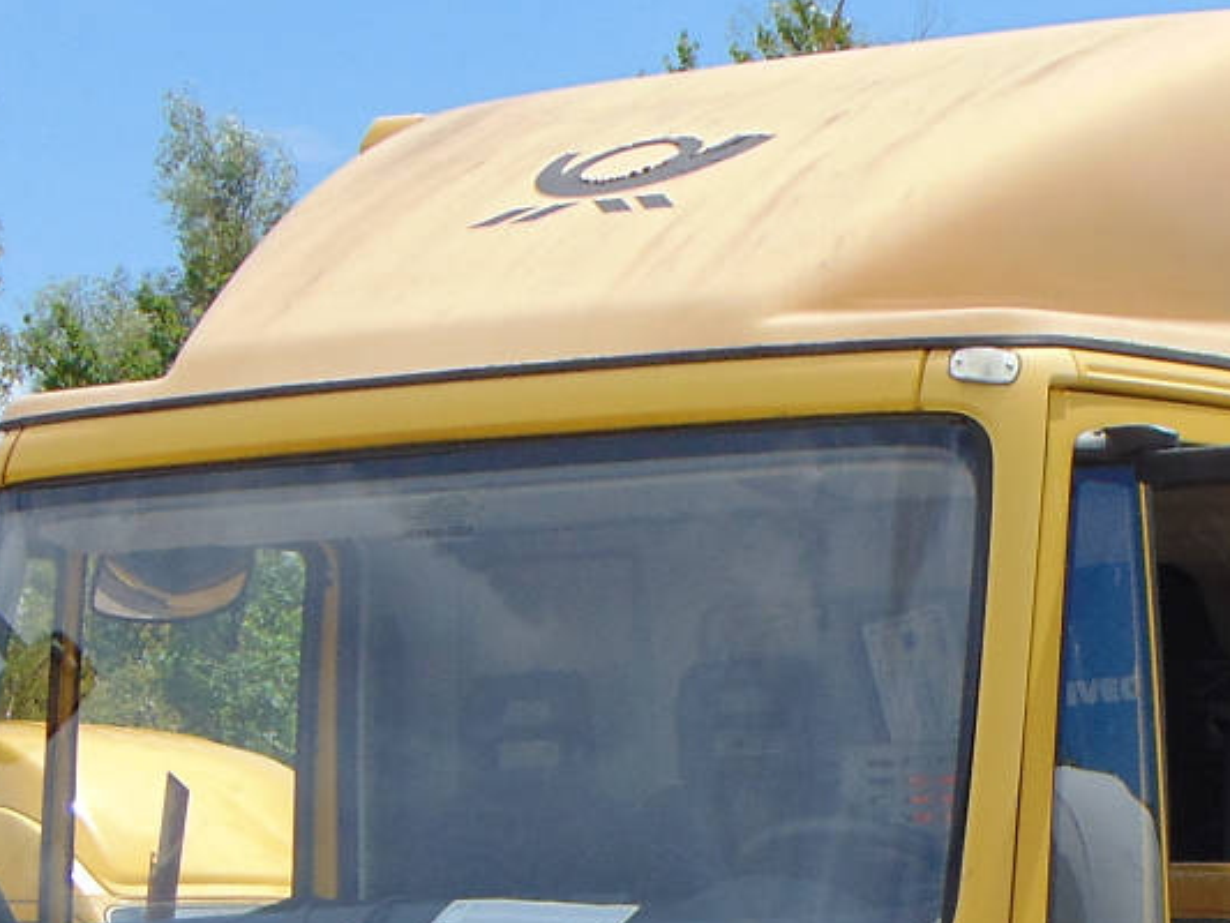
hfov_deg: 13.1
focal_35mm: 150
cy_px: 1011
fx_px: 5331
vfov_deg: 9.8
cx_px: 1112
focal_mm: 9
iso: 80
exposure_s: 1/200
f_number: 9
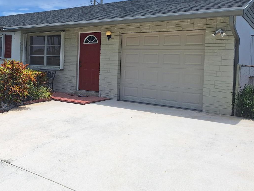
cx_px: 62
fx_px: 264
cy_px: 65
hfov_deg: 49.2
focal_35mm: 36
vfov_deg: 39.3
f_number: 1.8
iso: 40
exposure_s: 1/4310
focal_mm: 5.54
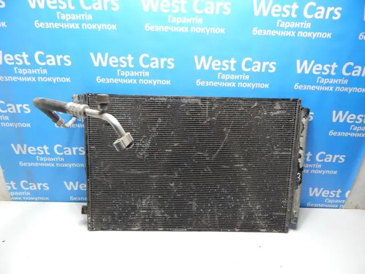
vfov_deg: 58.9
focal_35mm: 23
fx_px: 243
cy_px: 137
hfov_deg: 73.9
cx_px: 182
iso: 160
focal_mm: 4
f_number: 3
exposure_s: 1/30
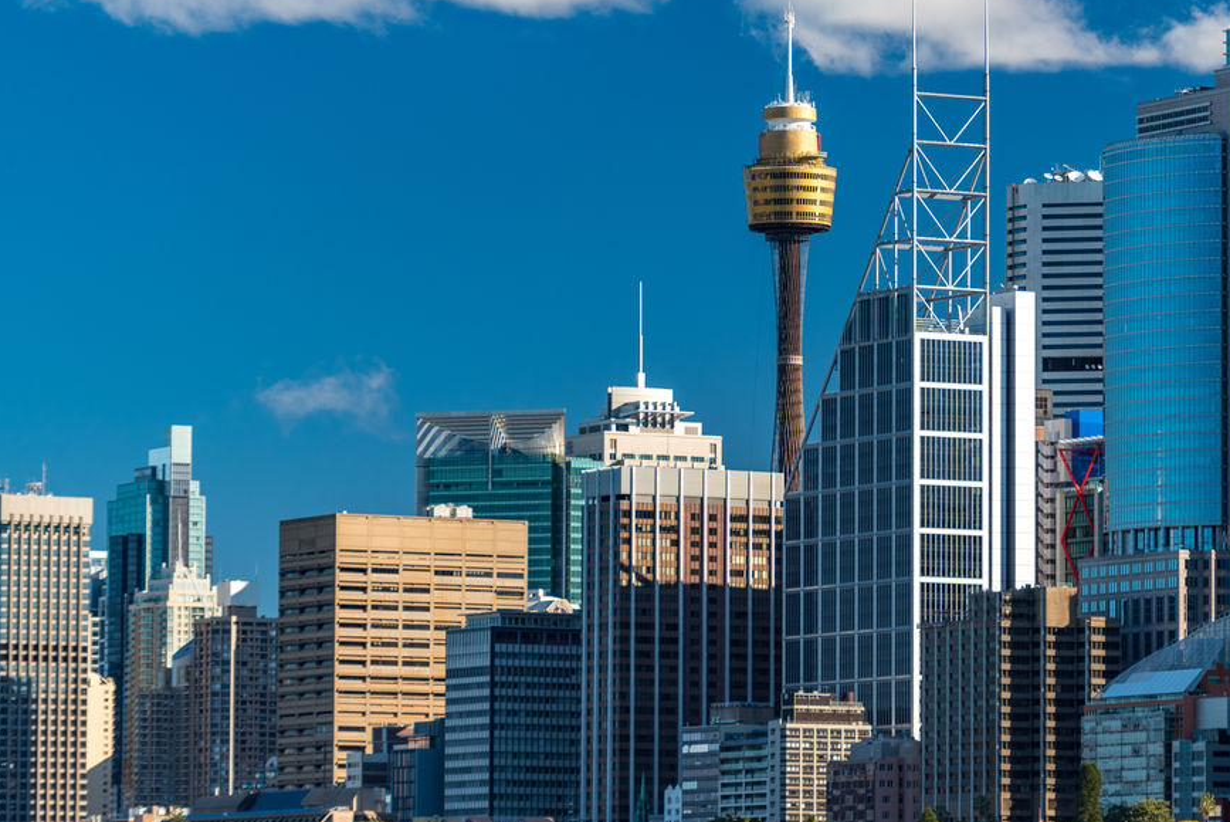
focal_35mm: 214
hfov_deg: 9.6
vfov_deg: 6.4
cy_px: 291
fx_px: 7315
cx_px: 766
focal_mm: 145
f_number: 2.8
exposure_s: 1/750
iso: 200
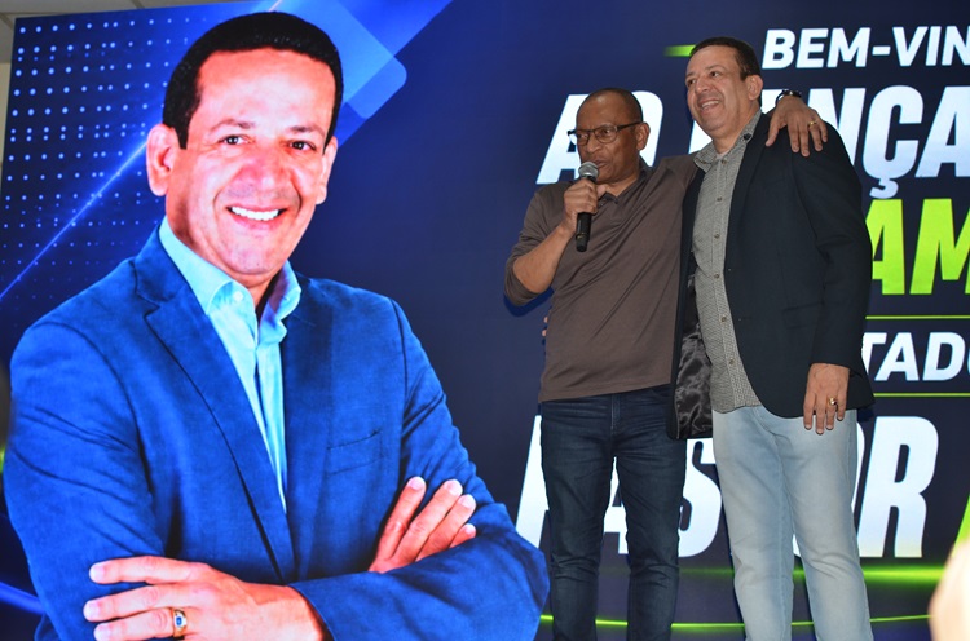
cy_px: 320
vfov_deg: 25.6
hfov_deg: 37.9
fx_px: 1411
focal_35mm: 52
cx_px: 485
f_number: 2.8
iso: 200
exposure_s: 1/125
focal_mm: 35
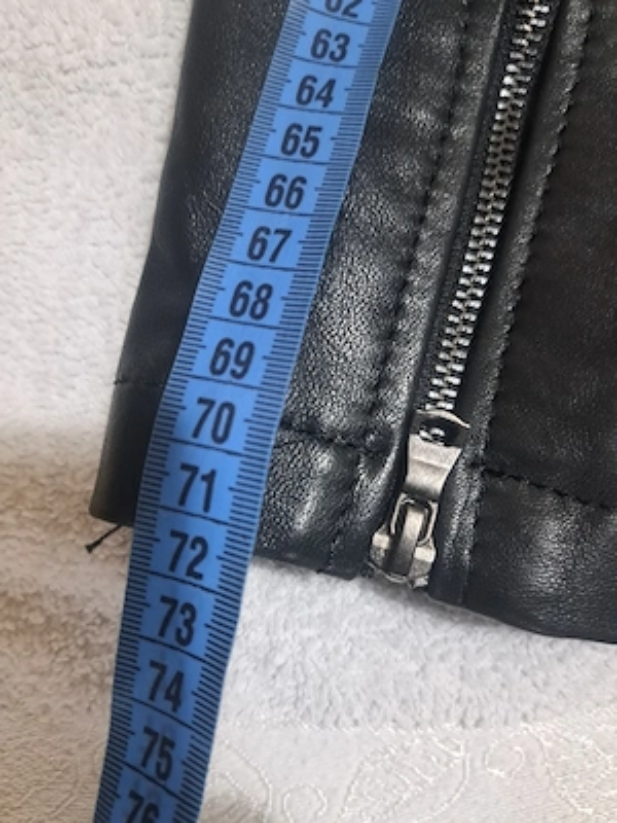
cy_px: 412
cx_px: 308
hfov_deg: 56.8
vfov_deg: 71.6
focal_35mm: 24
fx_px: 570
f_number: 1.8
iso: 500
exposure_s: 1/25
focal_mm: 5.23
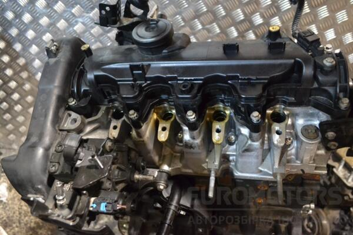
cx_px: 176
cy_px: 118
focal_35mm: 27
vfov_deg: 47.9
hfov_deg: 67.4
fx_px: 265
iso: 3200
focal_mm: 18
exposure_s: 1/60
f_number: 4
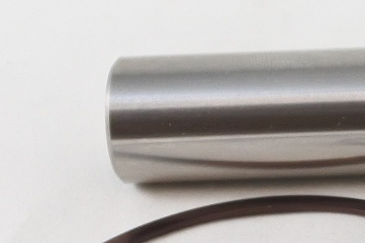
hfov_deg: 11.8
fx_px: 1663
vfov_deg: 8.4
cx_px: 593
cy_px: 109
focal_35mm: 164
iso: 450
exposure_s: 1/125
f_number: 4
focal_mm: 13.7
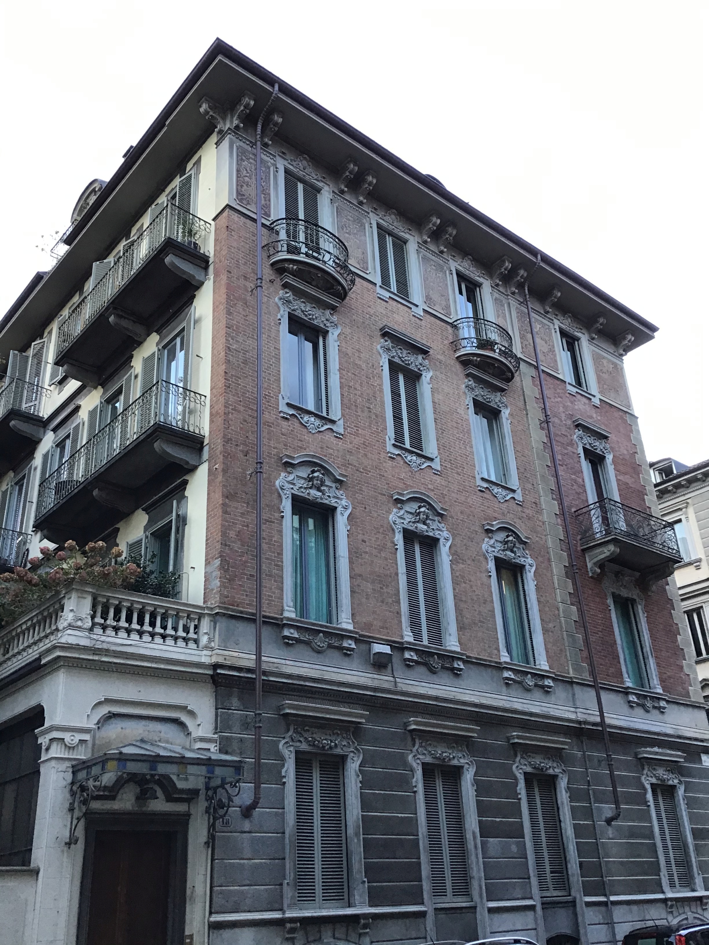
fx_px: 847
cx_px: 354
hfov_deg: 45.4
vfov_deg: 58.4
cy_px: 472
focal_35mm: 31
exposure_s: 1/33
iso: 32
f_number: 2.4
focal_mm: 3.3
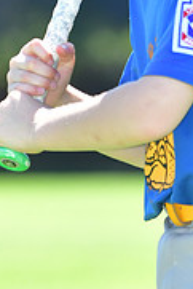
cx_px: 116
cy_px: -75
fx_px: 5599
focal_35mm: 698
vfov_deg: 2.9
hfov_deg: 2.0
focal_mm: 145
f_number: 4.5
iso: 400
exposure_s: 1/800
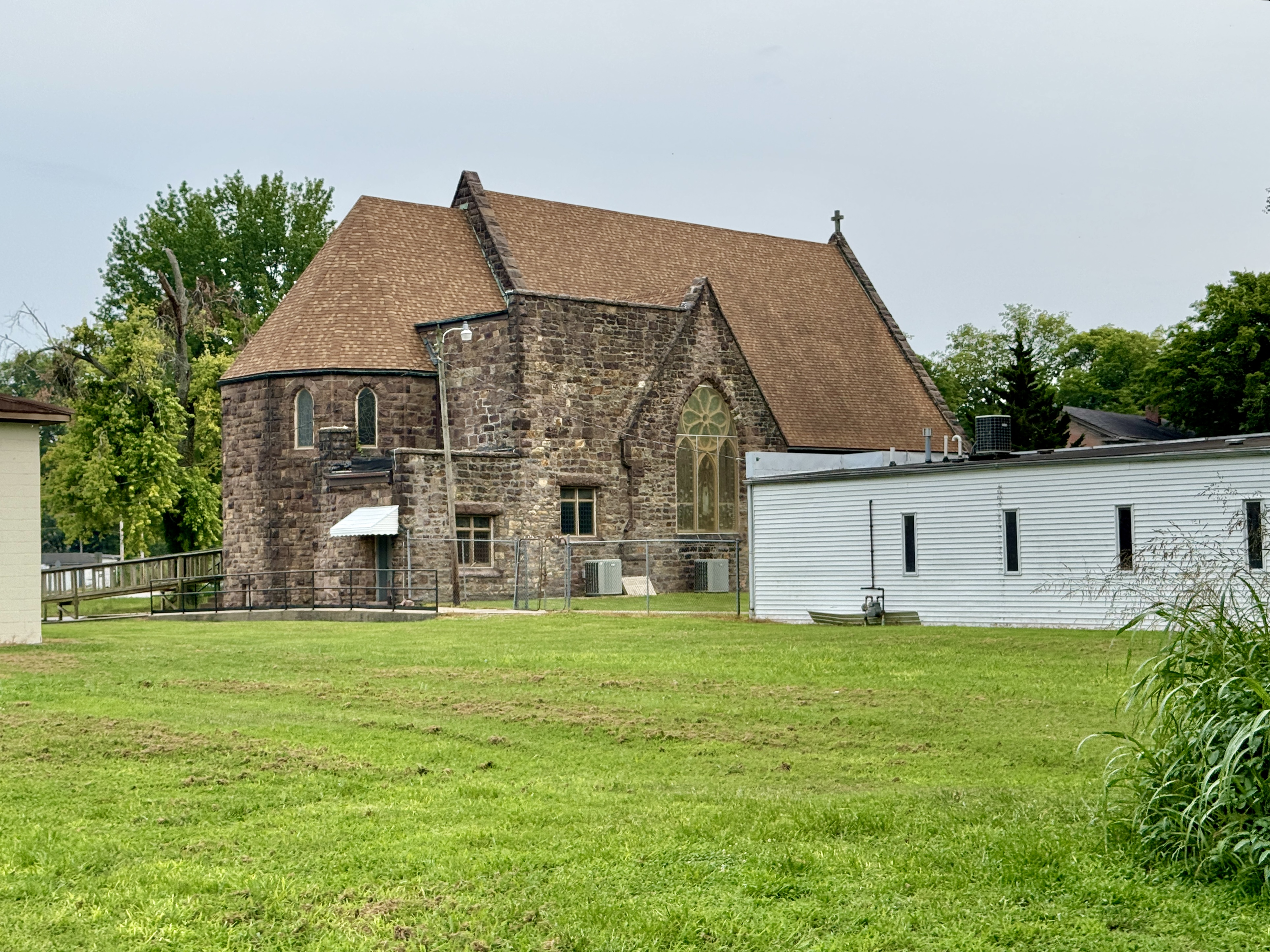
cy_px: 476
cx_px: 635
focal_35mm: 48
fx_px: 1761
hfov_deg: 39.7
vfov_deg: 30.3
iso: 64
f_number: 1.78
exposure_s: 1/926
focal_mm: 6.76
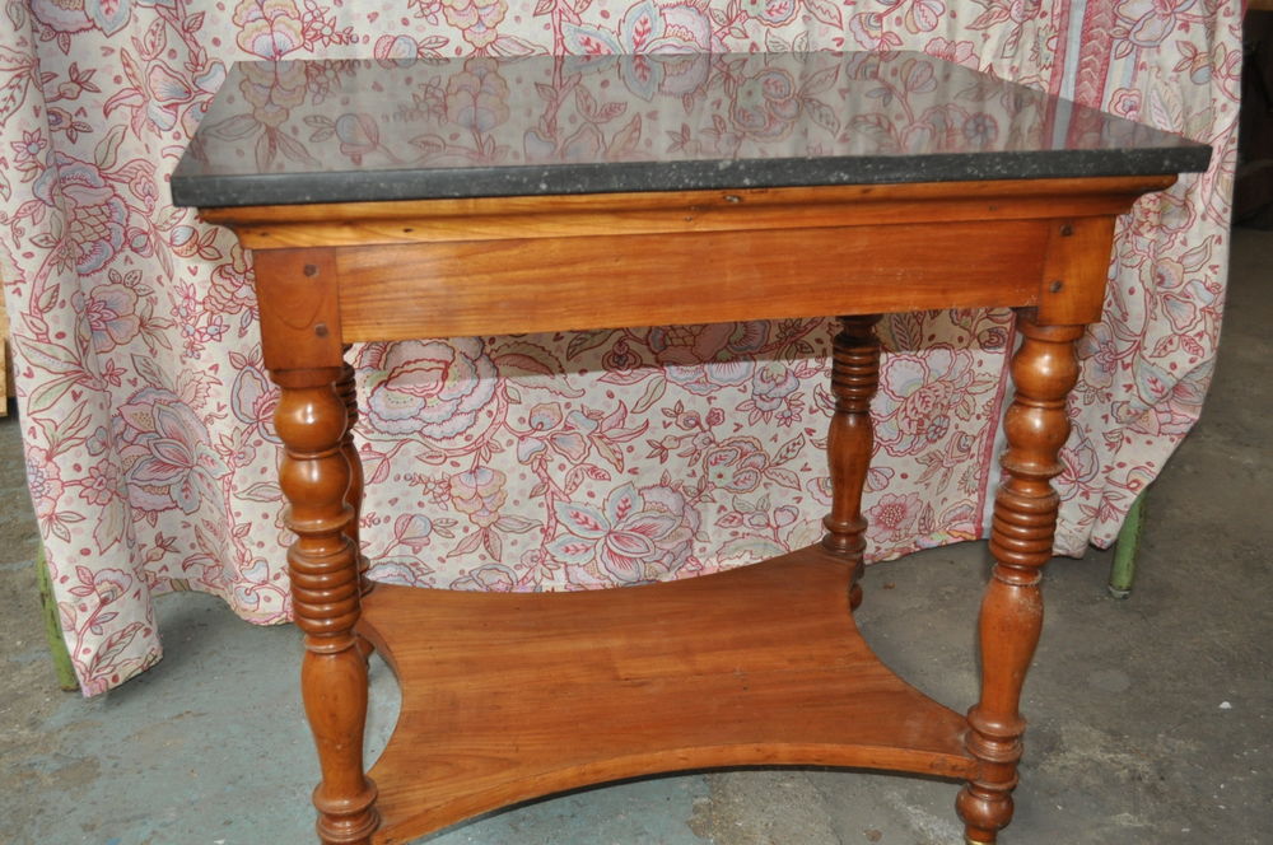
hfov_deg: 53.2
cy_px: 422
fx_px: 1271
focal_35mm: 36
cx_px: 636
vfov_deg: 36.8
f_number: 4
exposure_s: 1/60
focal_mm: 24
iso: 800
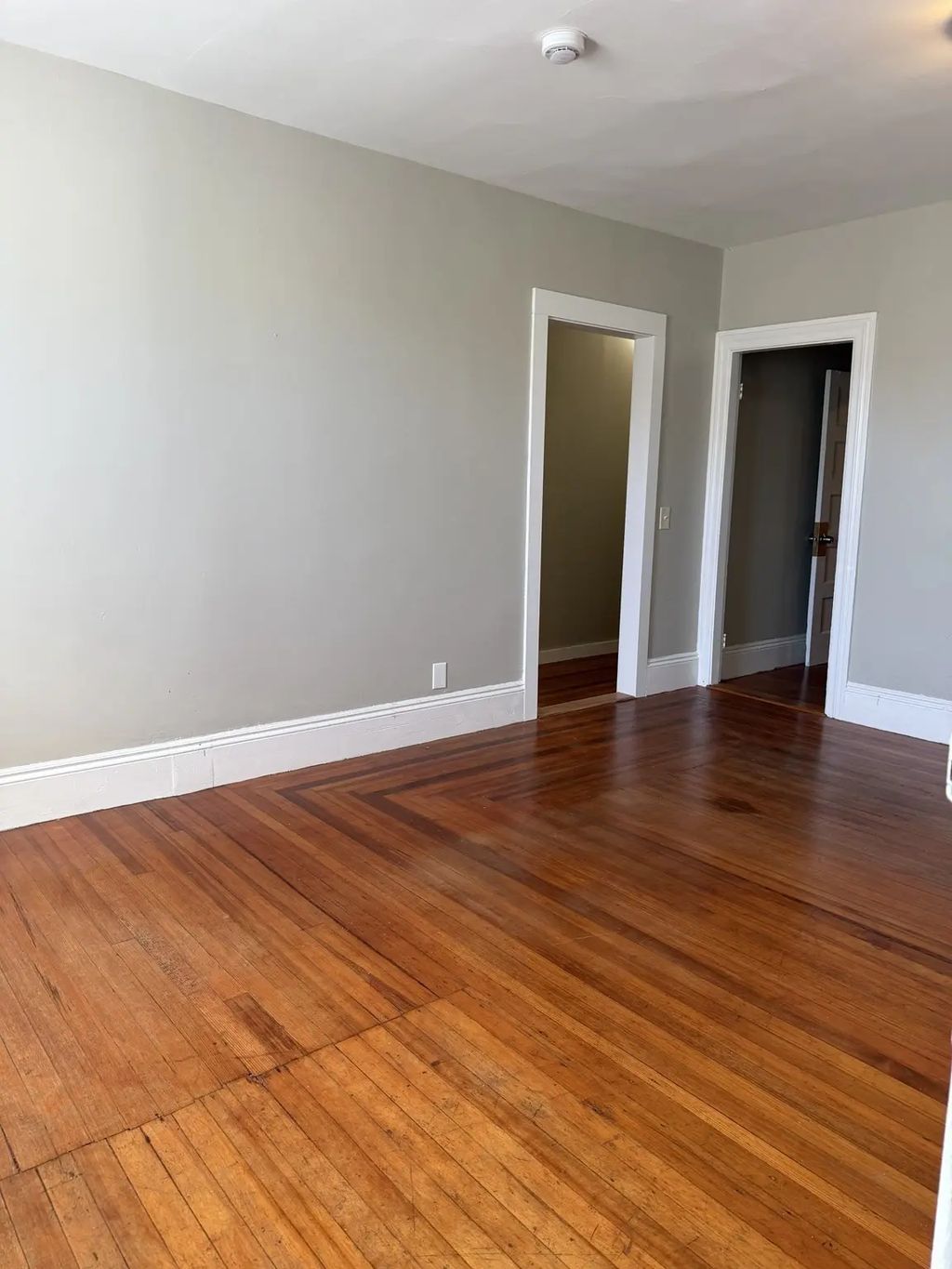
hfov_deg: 56.8
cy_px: 634
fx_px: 880
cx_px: 476
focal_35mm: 24
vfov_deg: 71.6
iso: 125
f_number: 1.78
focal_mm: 6.76
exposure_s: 1/120
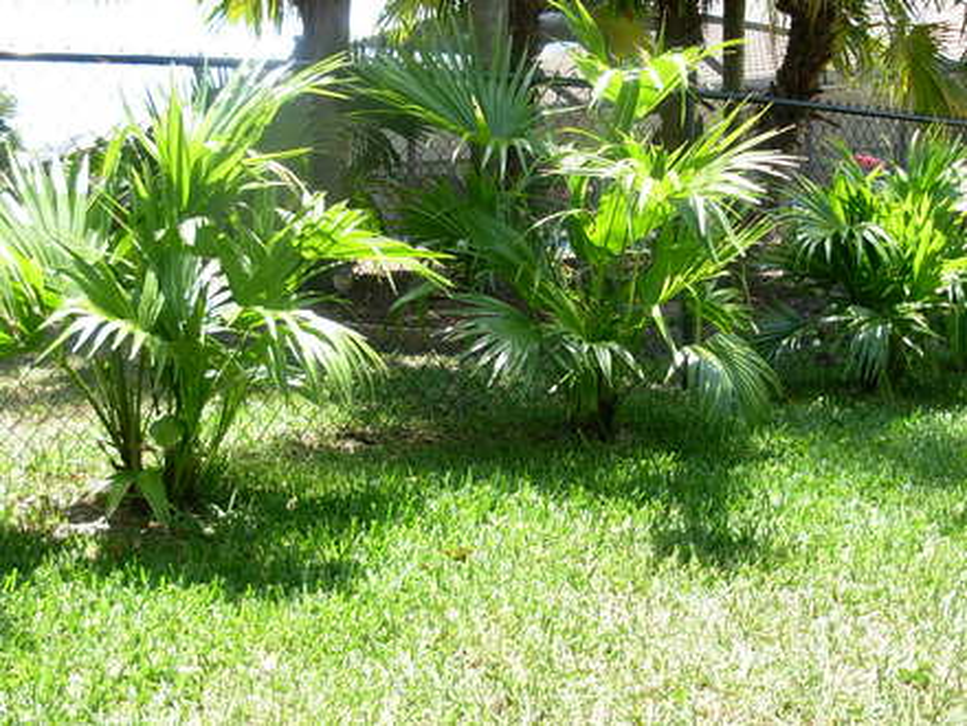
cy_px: 363
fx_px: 1062
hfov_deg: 49.0
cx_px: 484
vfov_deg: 37.7
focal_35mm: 38
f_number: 2.9
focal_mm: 6.3
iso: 79
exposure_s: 1/197
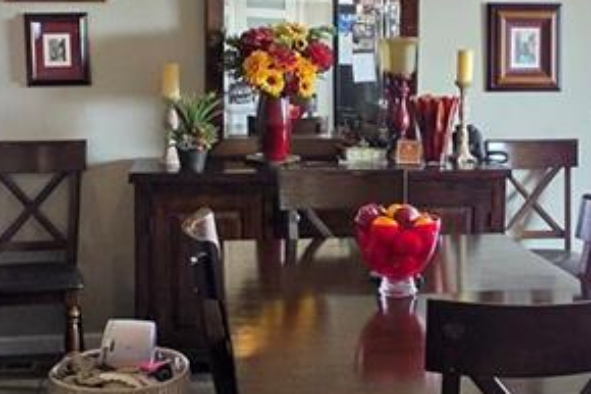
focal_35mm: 56
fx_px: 919
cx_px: 397
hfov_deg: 35.3
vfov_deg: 24.1
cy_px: 137
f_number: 1.9
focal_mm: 2.2
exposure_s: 1/120
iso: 250
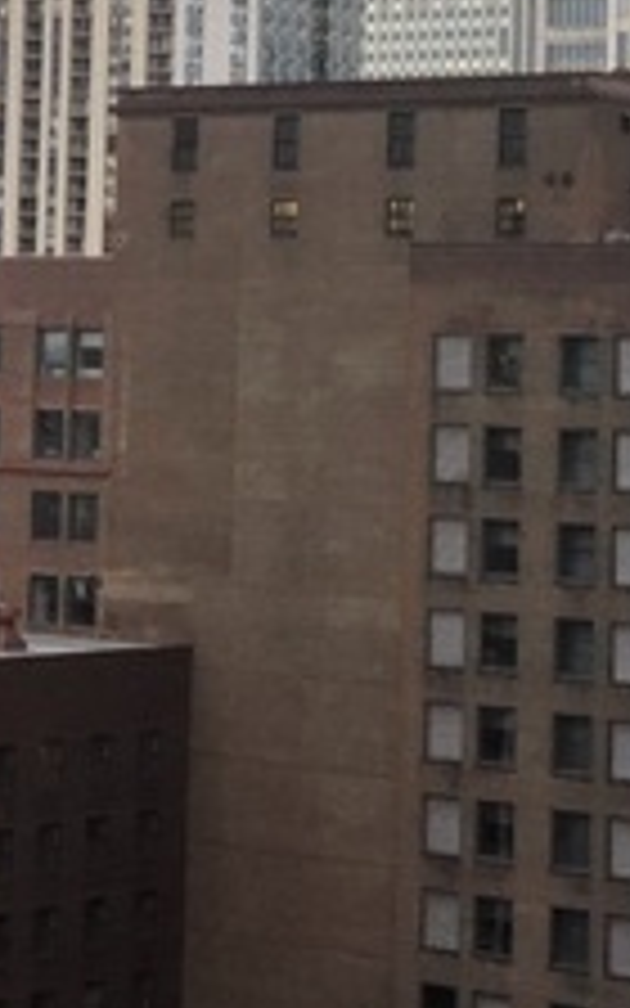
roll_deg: -0.7
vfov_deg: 16.8
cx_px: 65
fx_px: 3379
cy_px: 180
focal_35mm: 123
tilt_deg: +4.3
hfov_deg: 10.6
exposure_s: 1/40
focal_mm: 6
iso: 80
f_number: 2.4
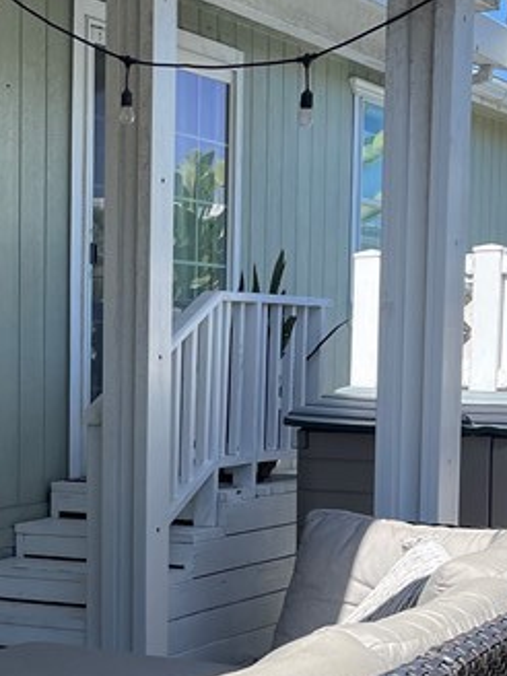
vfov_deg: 24.8
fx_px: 1523
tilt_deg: -4.8
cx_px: -68
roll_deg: -0.4
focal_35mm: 78
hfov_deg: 18.1
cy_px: 493
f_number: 1.6
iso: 32
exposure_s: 1/1152
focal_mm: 5.1
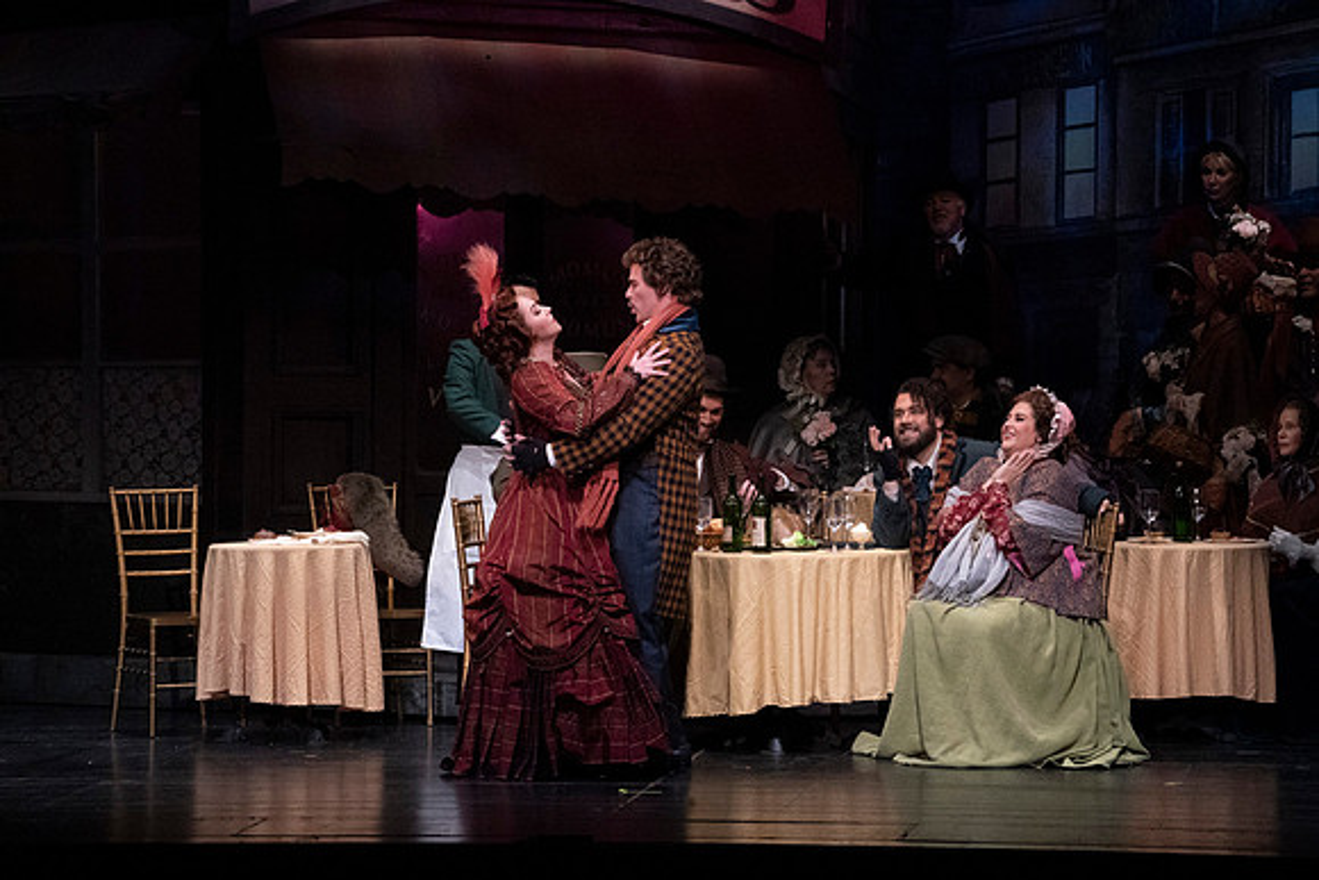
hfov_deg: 11.3
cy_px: 440
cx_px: 660
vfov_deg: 7.5
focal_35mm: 182
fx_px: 6670
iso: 16000
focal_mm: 182
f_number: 14
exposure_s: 1/400
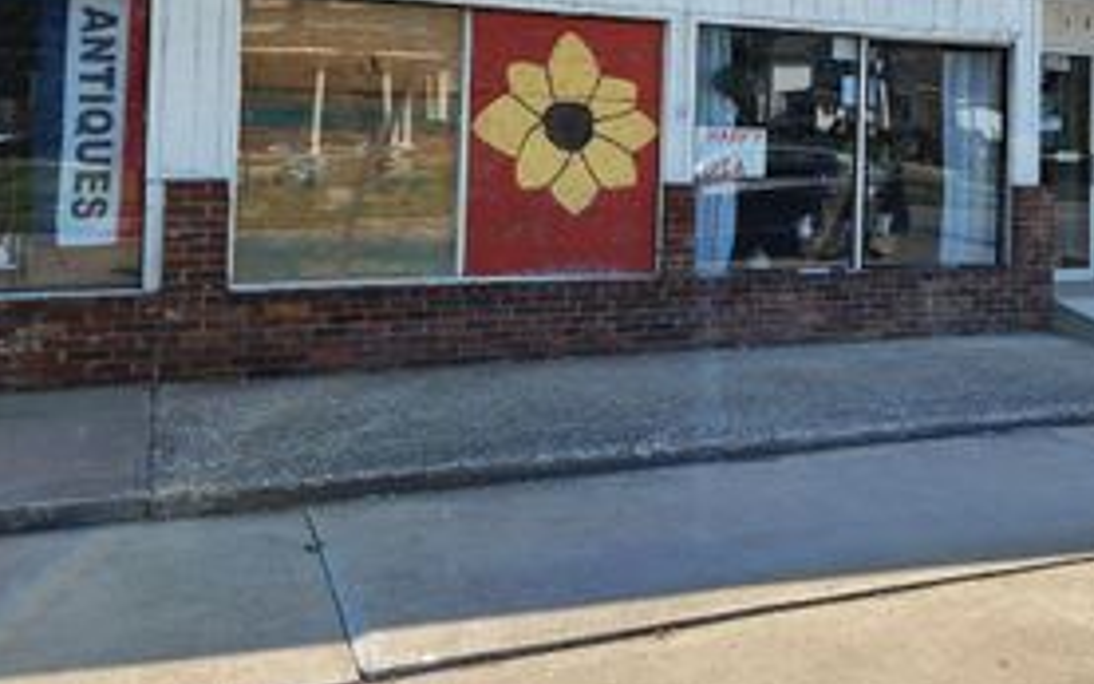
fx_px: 1312
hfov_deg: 43.5
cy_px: 125
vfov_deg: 28.5
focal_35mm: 44
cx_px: 845
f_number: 1.8
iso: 20
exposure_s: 1/2163
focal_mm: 5.4
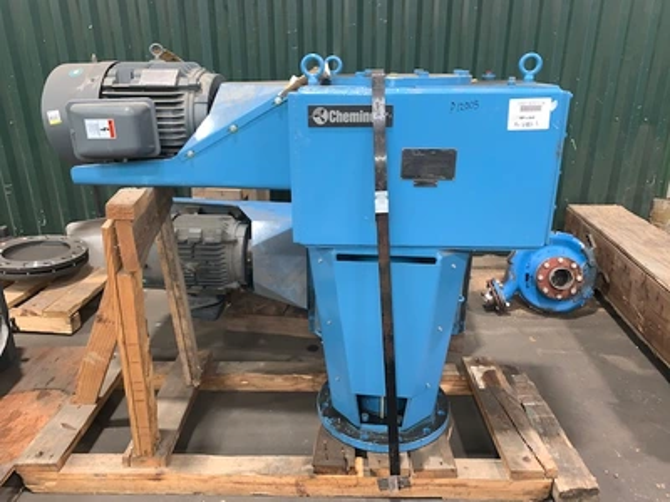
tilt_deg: -19.7
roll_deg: +1.1
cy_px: 251
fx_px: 503
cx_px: 335
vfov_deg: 53.1
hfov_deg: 67.3
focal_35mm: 26
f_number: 1.8
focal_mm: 4.25
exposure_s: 1/17
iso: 64
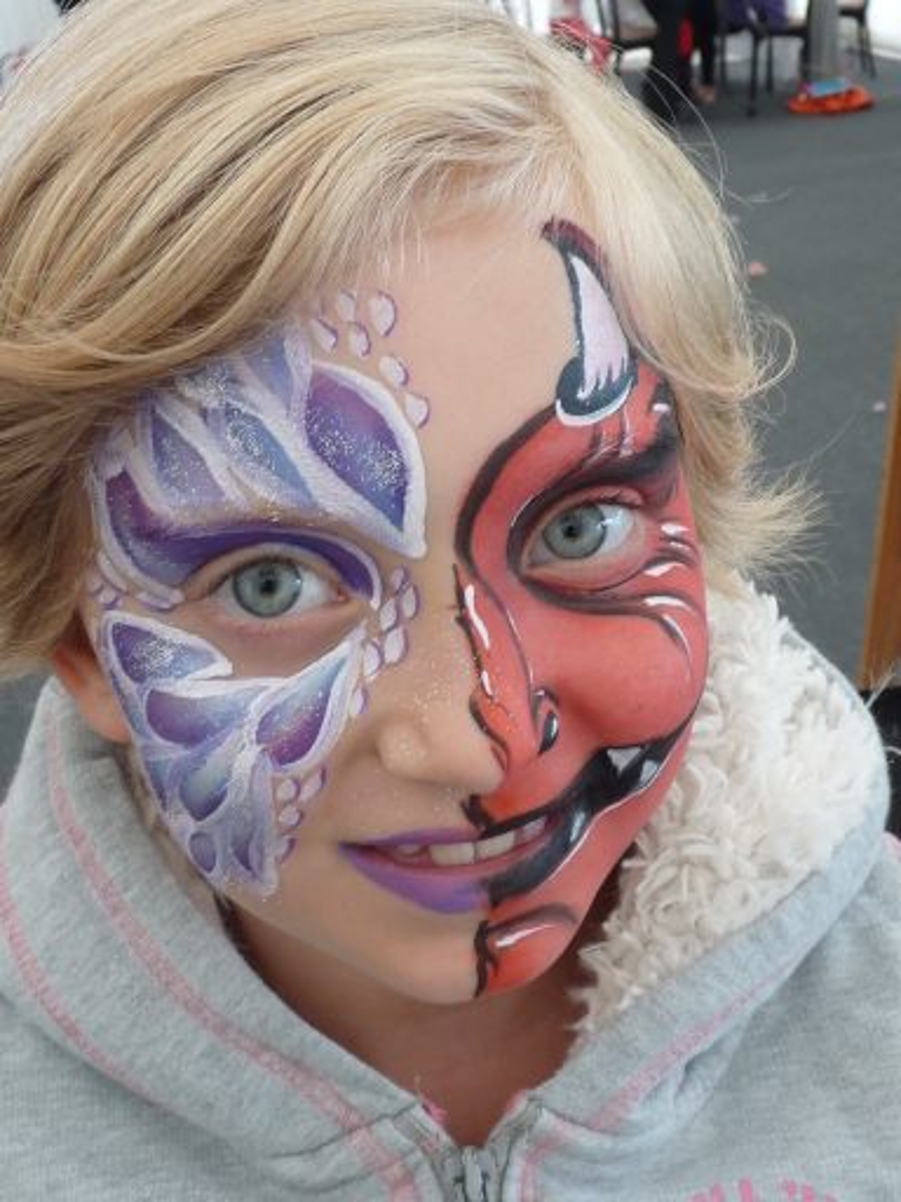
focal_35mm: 47
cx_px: 450
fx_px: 1631
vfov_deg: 40.4
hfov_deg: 30.9
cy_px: 601
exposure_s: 1/30
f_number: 2.8
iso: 100
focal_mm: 4.8
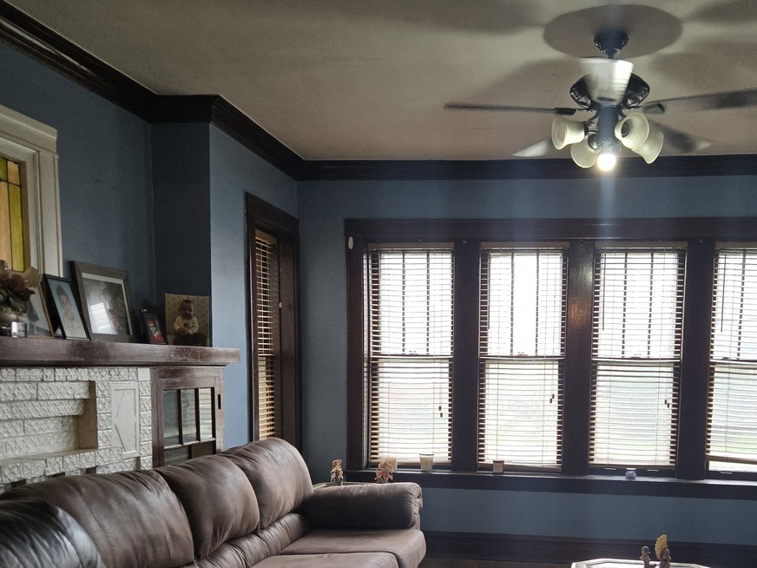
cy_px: 452
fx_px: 831
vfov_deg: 36.5
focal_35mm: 38
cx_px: 484
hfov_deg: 48.4
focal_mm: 5.4
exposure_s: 1/120
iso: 200
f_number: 1.8
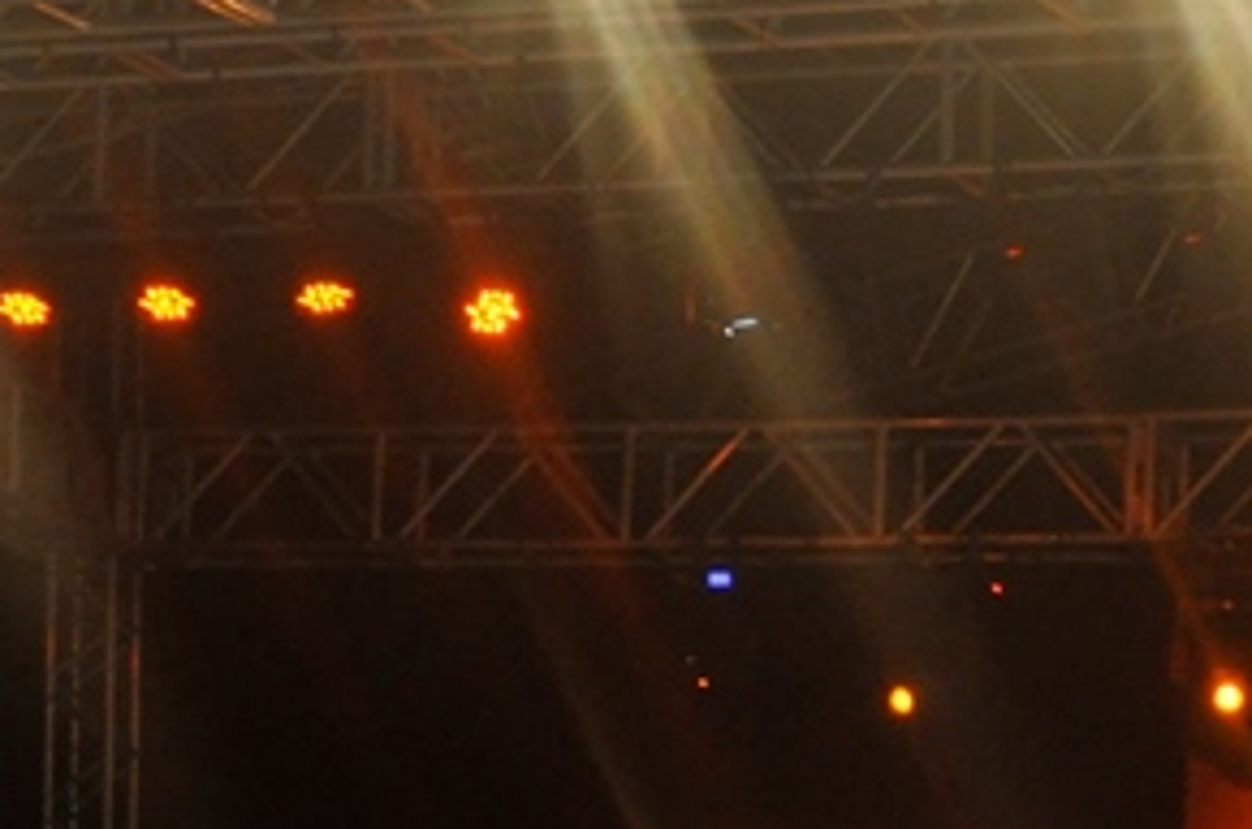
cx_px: 786
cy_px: 712
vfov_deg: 5.4
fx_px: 8779
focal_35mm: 253
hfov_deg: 8.2
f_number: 5
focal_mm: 52
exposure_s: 1/40
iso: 1250
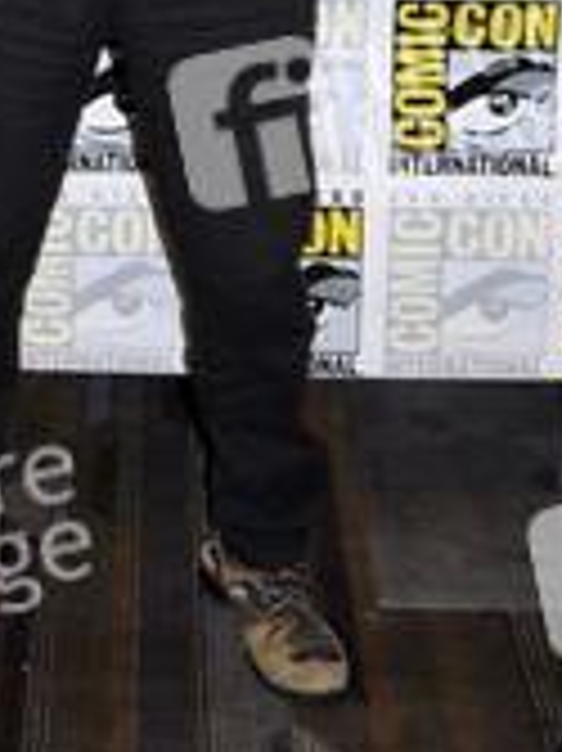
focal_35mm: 83
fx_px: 1799
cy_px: -122
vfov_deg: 22.0
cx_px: -7
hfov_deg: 17.3
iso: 200
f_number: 3.5
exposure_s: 1/60
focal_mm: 24
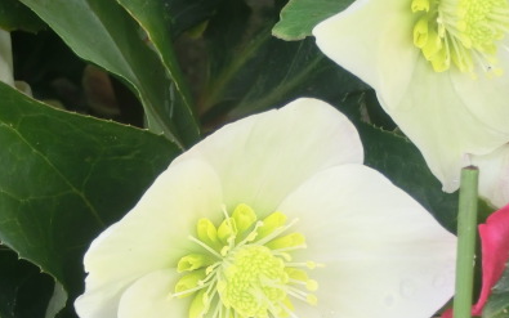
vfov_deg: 6.2
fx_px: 2955
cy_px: 268
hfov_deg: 9.8
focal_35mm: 213
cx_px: 204
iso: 125
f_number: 5.7
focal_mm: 21.94
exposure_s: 1/125
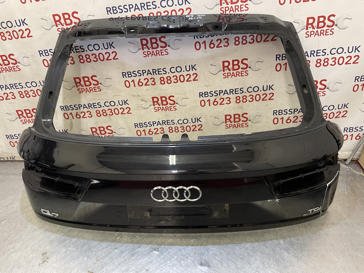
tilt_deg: -31.2
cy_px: 136
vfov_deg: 53.1
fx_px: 273
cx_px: 182
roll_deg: +1.9
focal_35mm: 26
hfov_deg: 67.3
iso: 125
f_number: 1.6
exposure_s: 1/50
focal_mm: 4.2
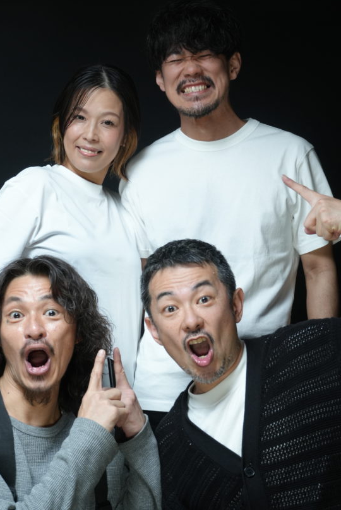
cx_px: 163
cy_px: 269
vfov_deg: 25.0
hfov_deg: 16.9
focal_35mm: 81
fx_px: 1150
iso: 1000
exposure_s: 1/125
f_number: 9
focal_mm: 64
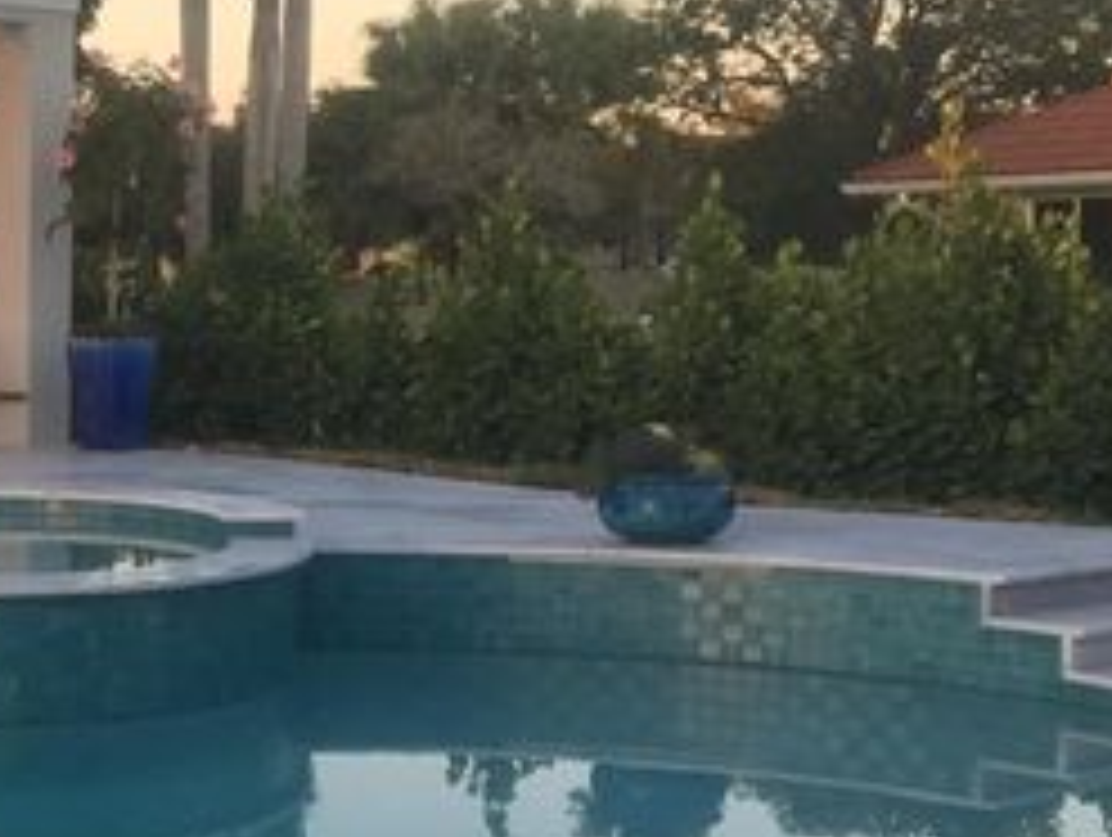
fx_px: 2413
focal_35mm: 75
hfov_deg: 23.3
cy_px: 594
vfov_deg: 19.6
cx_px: -284
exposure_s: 1/120
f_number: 2.2
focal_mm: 4.15
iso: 50
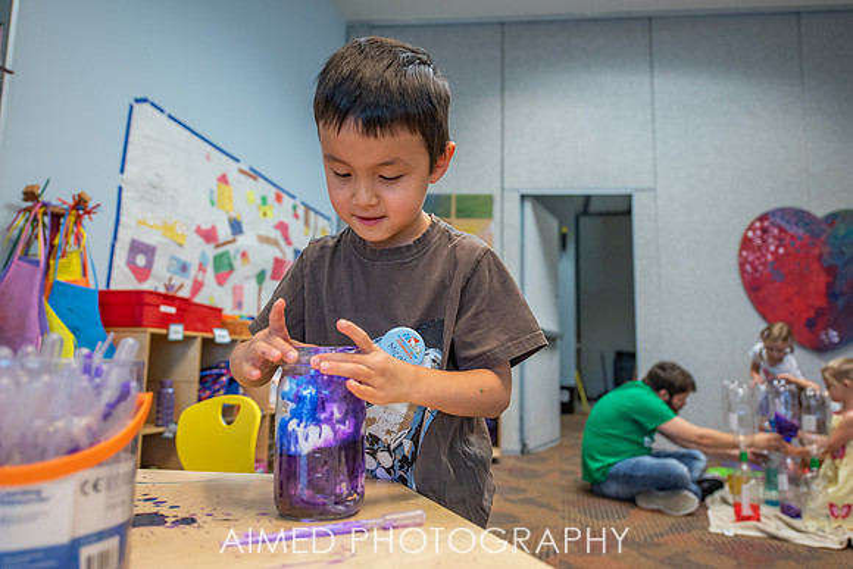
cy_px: 284
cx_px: 433
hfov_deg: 72.2
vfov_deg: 51.9
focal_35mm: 25
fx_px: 584
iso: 800
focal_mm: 24
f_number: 2.8
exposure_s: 1/250
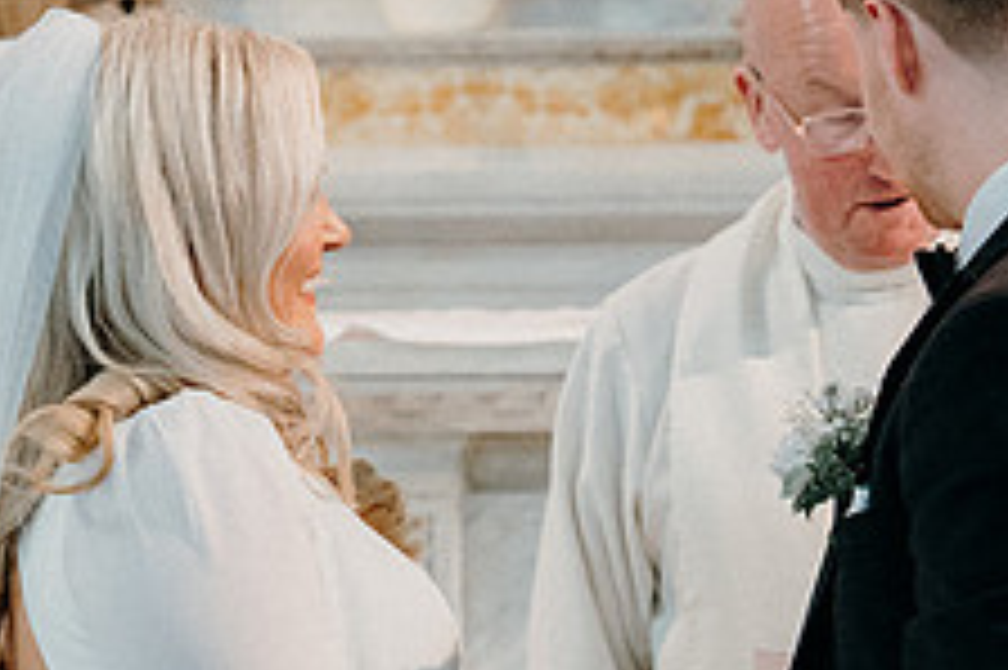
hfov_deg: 10.4
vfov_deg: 7.0
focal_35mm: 197
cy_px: 506
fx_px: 5512
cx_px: 603
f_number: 3.5
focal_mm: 51
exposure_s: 1/160
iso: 4000
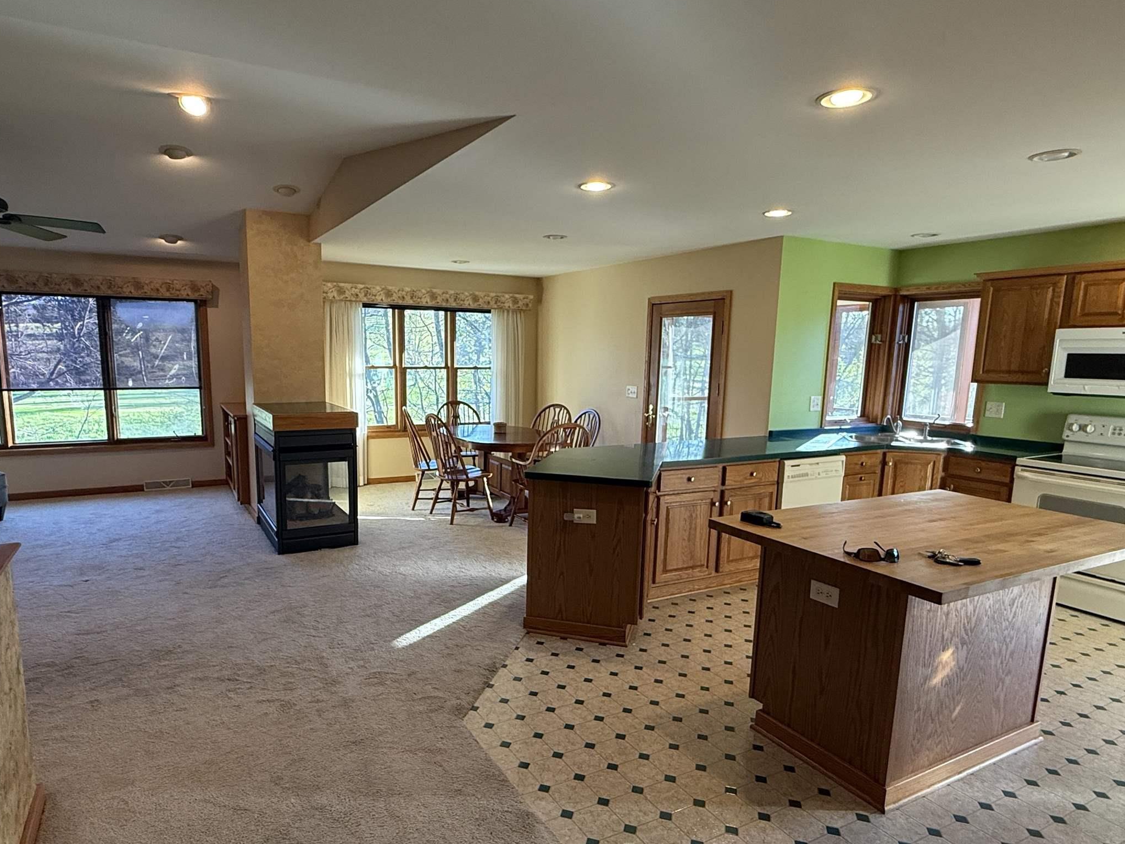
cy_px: 458
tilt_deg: -10.3
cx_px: 502
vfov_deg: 63.3
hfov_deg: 78.7
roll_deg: -1.1
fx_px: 682
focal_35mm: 21
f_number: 2.2
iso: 200
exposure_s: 1/120
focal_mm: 2.22
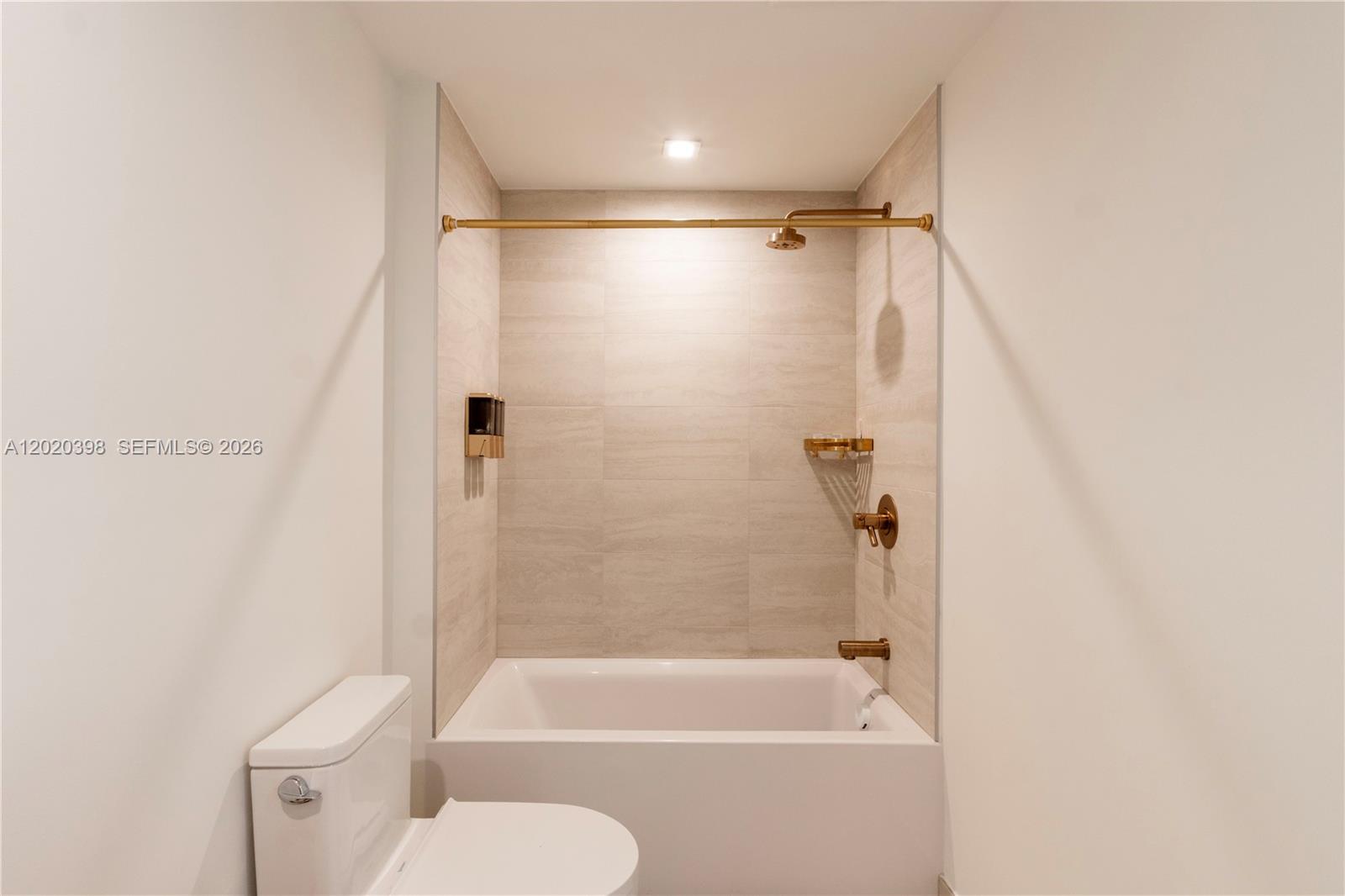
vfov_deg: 72.0
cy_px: 448
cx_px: 672
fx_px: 616
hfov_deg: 95.0
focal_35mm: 16
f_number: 8
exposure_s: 1/6
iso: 400
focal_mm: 11
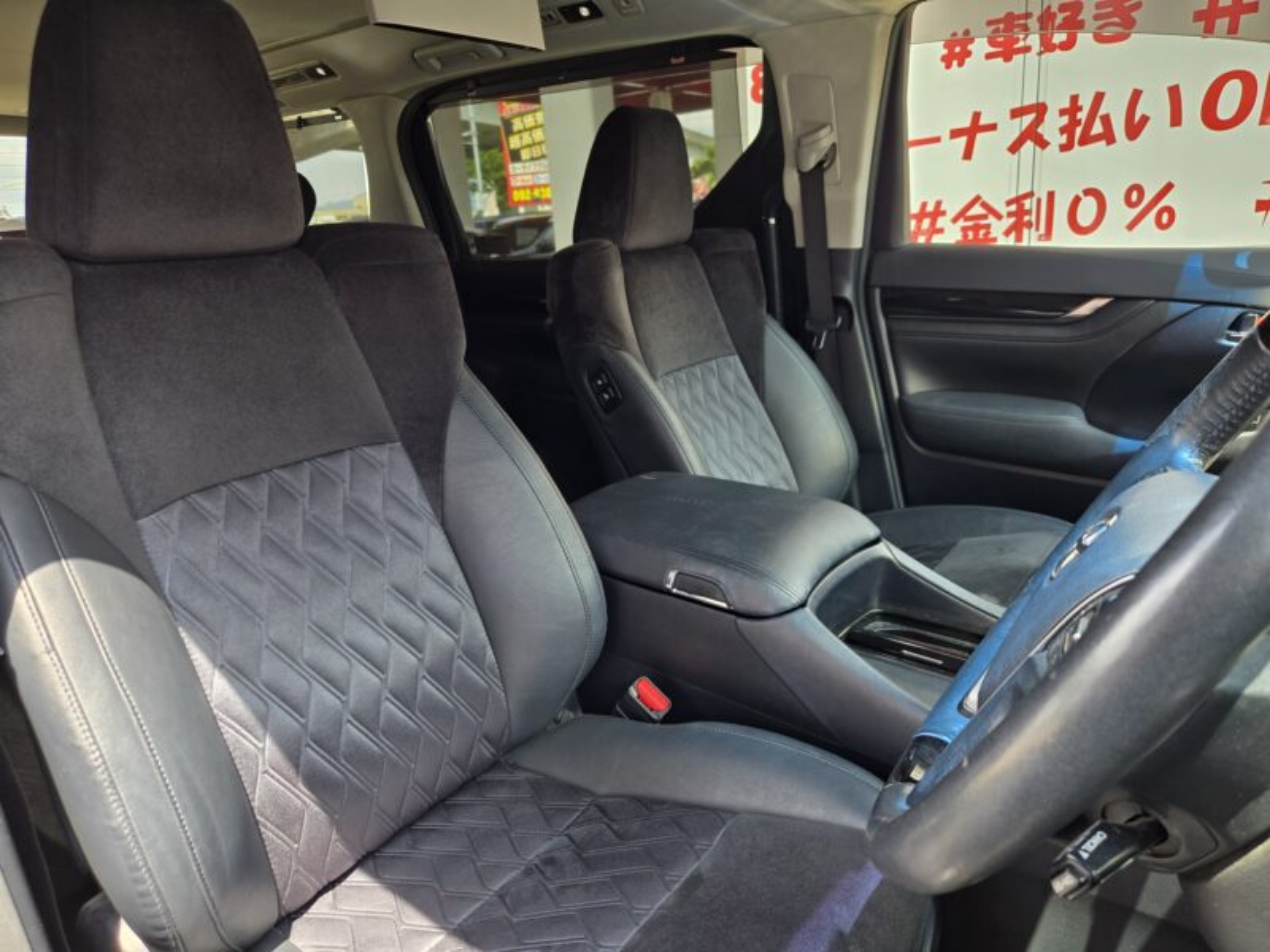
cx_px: 635
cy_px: 476
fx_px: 844
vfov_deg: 58.9
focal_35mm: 23
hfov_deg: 73.9
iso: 40
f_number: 1.8
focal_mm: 5.4
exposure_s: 1/180
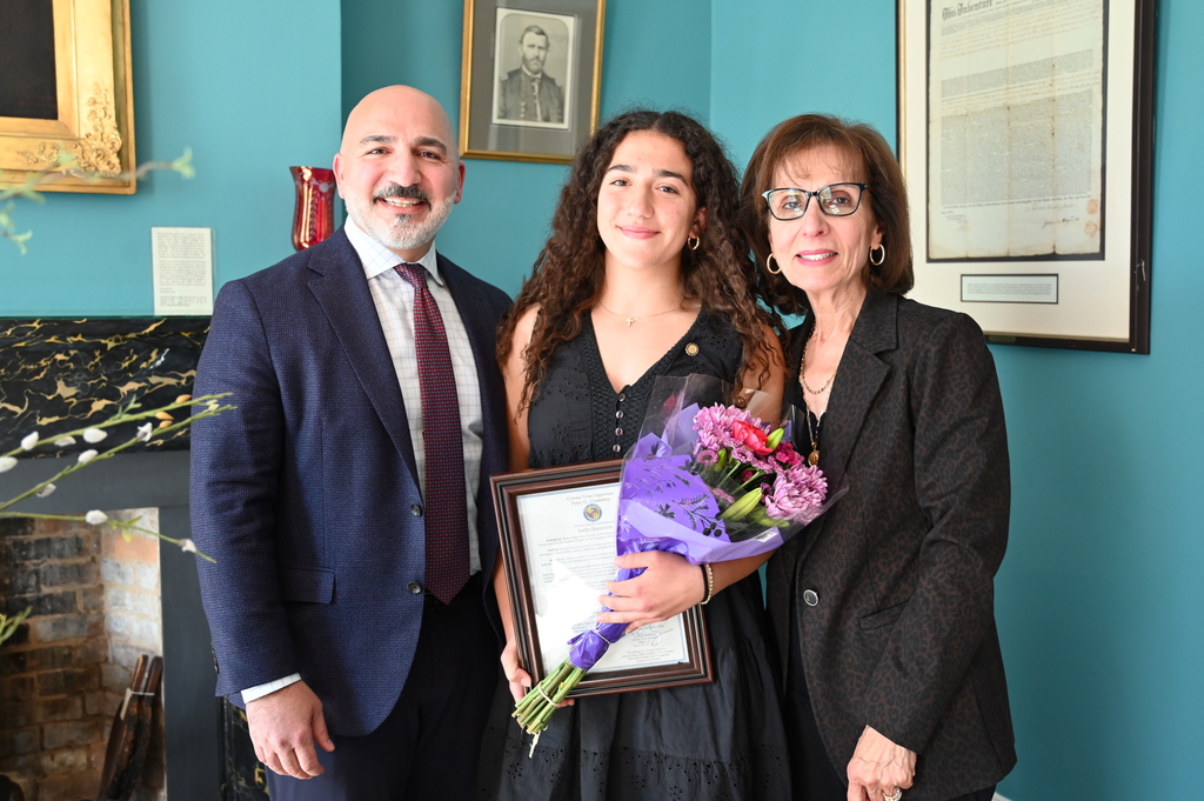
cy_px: 400
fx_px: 1153
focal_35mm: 34
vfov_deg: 38.3
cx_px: 602
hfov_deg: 55.1
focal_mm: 34.5
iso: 1800
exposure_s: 1/125
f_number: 4
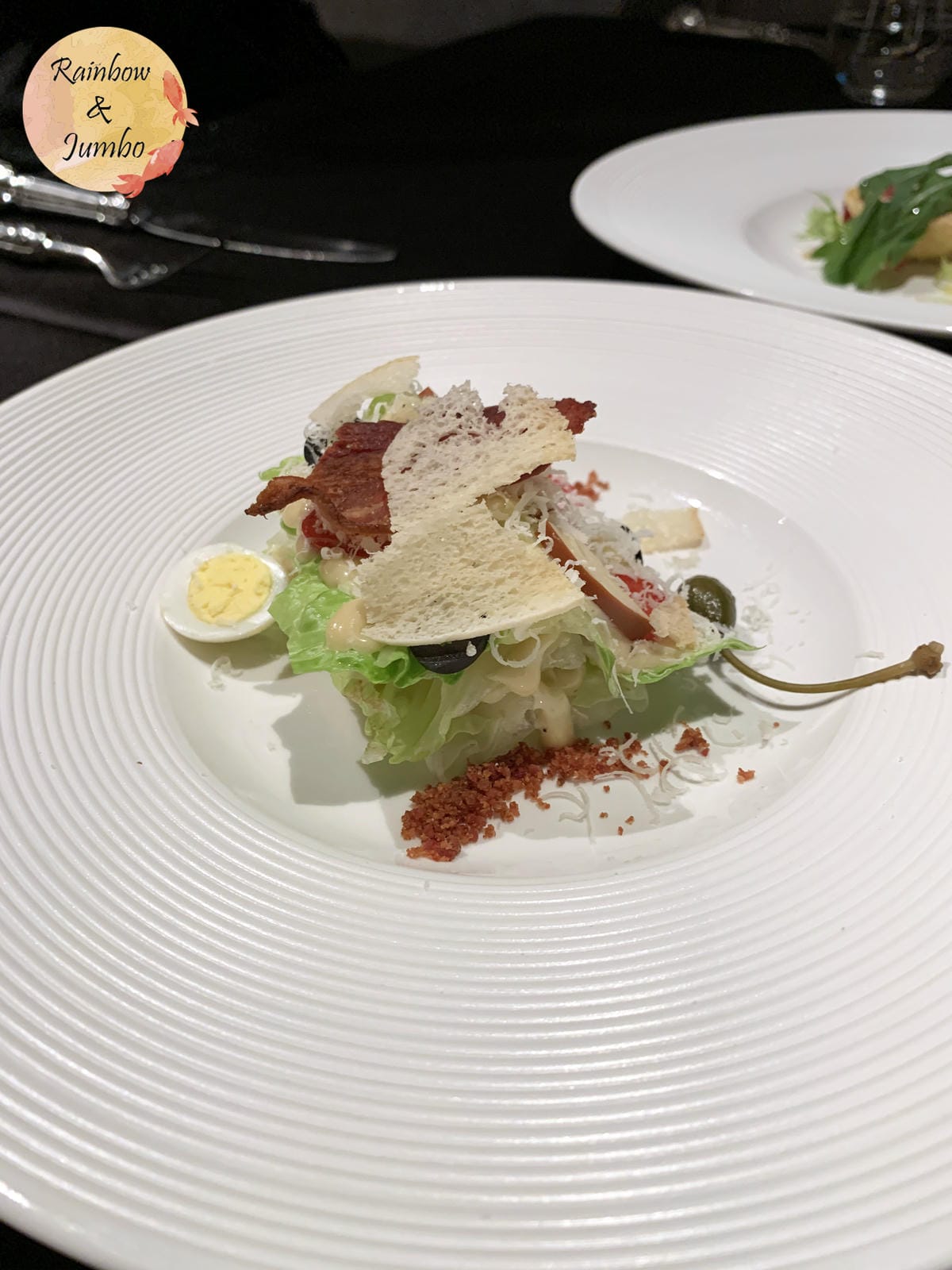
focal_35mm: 26
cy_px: 635
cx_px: 476
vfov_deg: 67.3
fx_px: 953
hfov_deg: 53.1
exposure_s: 1/60
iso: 160
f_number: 1.8
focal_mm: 4.25
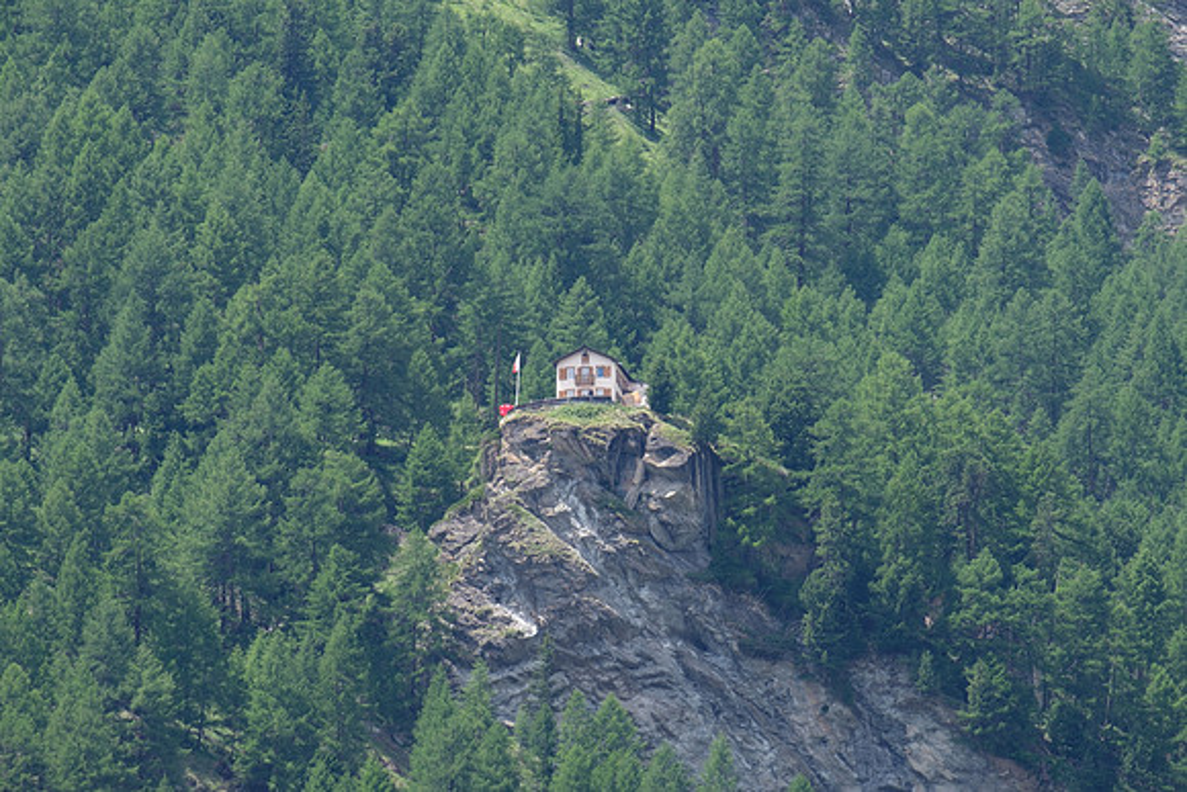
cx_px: 594
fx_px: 10799
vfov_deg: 4.2
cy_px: 396
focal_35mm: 327
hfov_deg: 6.3
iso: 200
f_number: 10
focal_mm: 200
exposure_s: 1/125
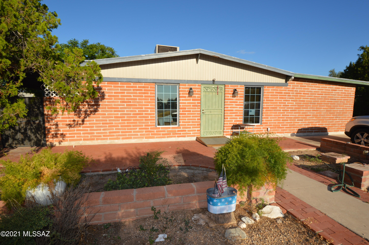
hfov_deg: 90.1
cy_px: 122
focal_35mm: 18
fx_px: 184
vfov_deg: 67.3
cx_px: 184
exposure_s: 1/200
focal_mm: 12
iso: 100
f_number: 10
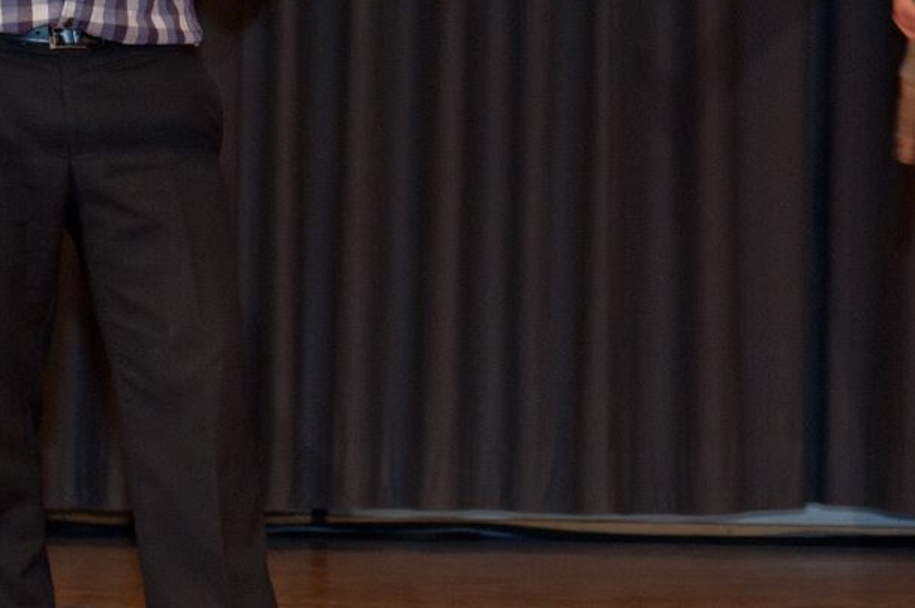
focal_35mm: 220
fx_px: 5586
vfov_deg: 6.2
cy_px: -136
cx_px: 768
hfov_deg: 9.3
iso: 800
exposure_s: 1/160
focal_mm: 70
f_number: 5.6
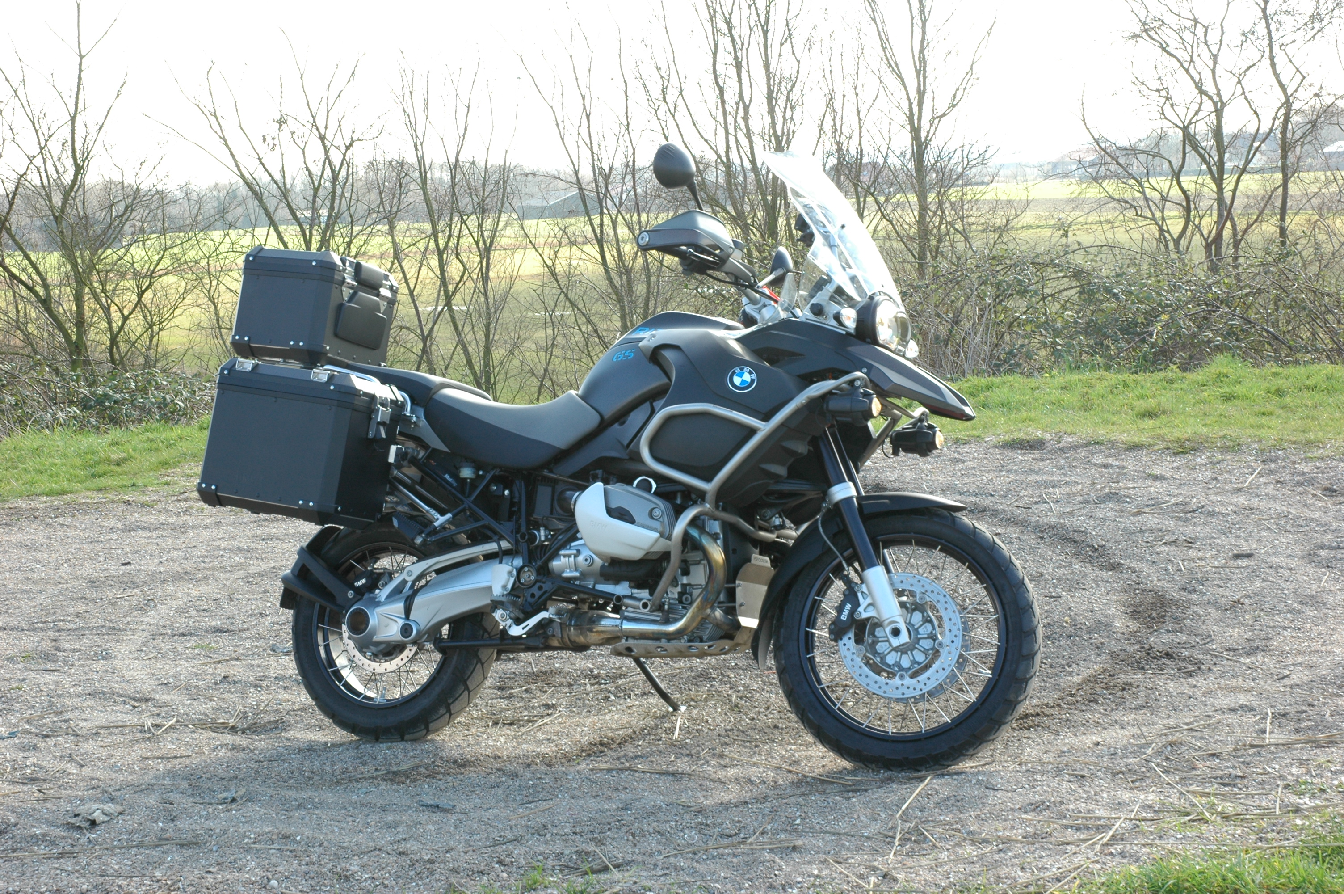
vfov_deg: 23.7
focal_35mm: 57
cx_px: 672
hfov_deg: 35.1
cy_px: 447
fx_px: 2126
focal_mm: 38
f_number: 14
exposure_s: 1/25
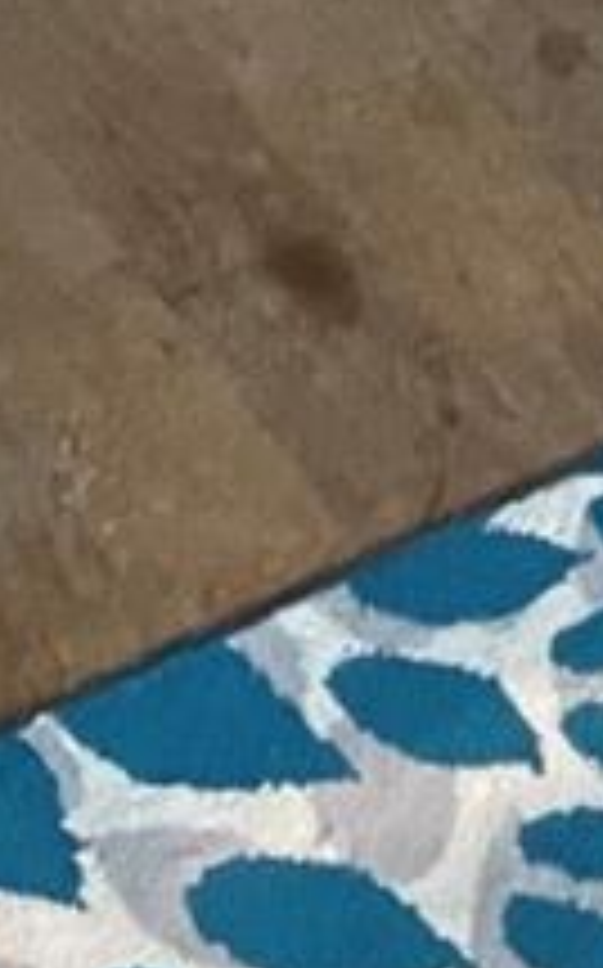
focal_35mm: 197
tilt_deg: -11.4
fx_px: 5190
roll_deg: +0.1
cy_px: -2328
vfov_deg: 8.3
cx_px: 1026
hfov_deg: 6.5
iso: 400
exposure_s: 1/60
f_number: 1.6
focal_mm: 4.2
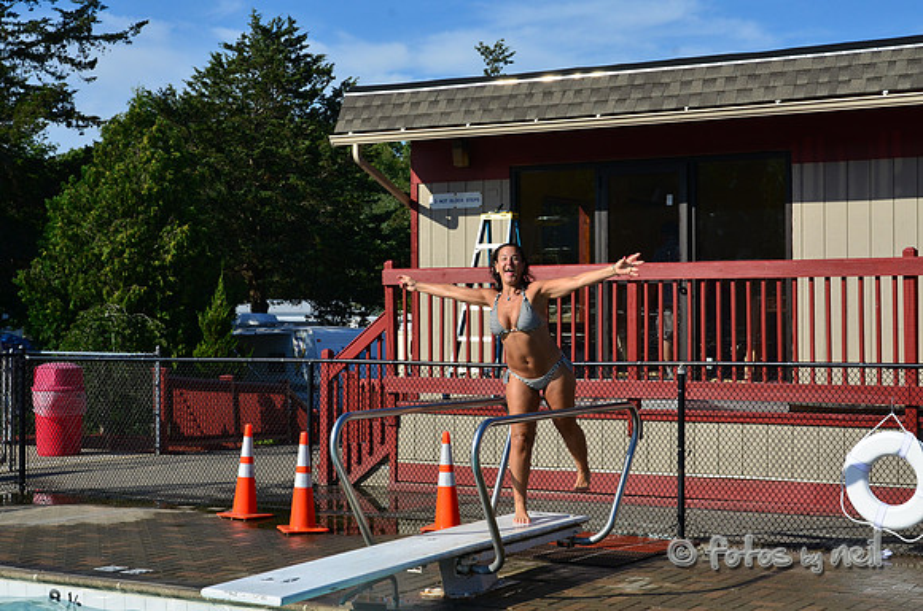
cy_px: 306
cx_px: 462
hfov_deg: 32.0
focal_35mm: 63
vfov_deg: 21.5
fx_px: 1612
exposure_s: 1/500
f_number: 13
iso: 400
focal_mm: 42
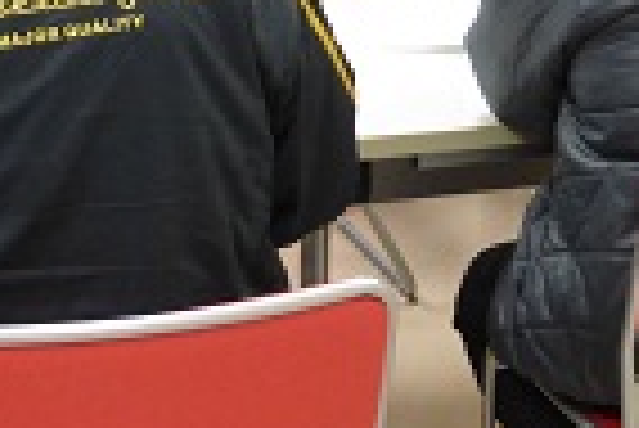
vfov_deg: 11.3
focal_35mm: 118
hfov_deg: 17.3
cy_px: -167
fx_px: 2097
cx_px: 290
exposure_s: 1/30
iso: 400
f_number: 3.5
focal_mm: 6
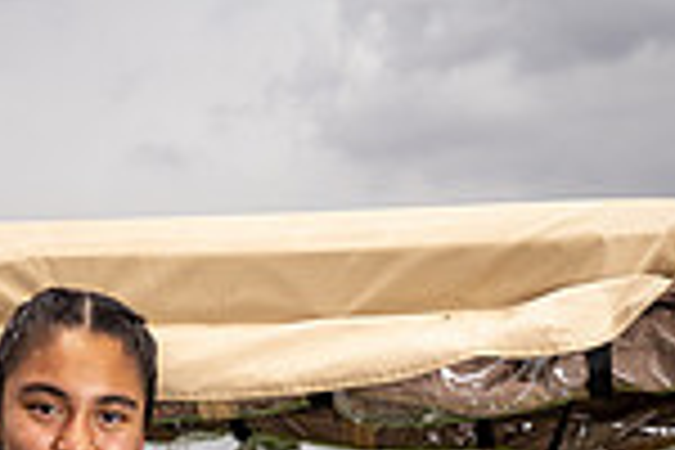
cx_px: 90
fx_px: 2137
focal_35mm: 114
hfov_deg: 17.7
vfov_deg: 10.6
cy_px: 1008
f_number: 5.6
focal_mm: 38
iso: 100
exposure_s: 1/250
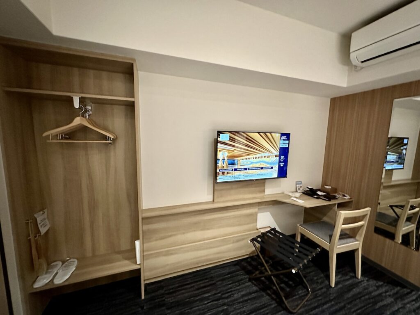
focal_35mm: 14
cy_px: 158
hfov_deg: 102.1
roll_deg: -1.4
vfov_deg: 85.7
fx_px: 170
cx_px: 210
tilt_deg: -6.9
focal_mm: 2.22
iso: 1000
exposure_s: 1/60
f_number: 2.2
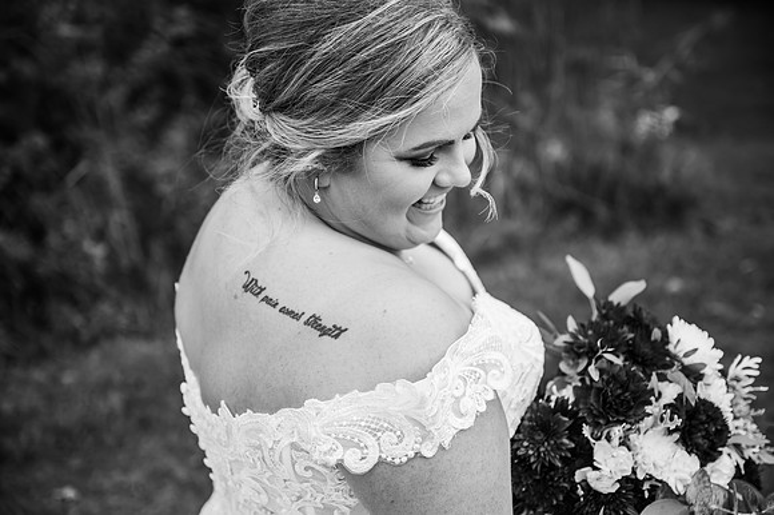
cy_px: 258
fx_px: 967
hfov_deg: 43.6
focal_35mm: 45
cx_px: 387
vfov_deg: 29.8
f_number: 2.8
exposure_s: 1/1000
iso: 200
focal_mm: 45
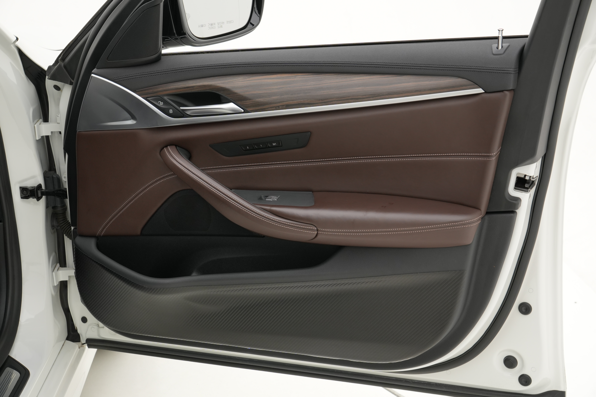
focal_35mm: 54
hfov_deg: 37.2
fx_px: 886
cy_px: 198
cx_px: 298
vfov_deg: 25.3
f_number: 8
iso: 400
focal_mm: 35.7
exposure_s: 1/40
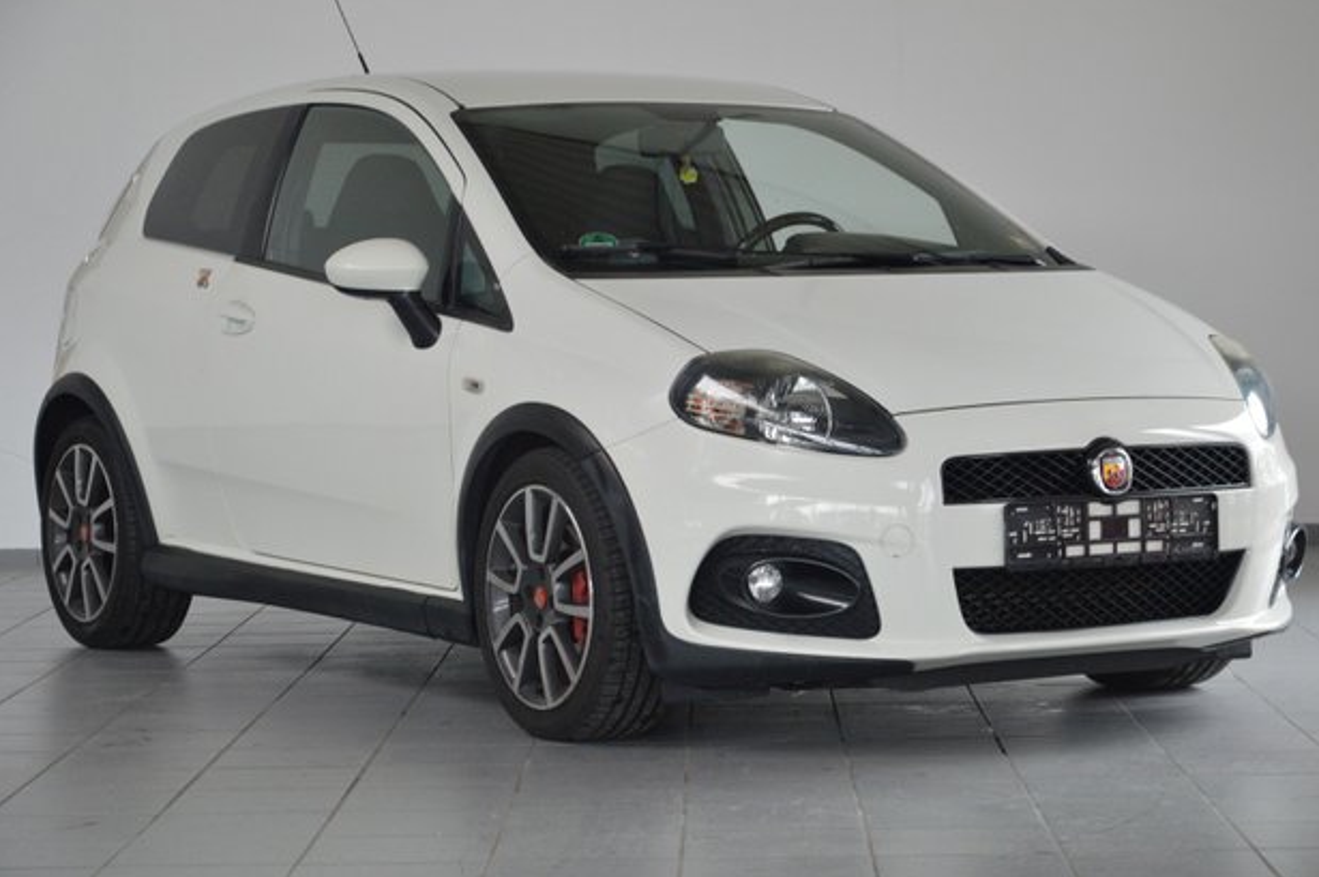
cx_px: 684
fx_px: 3771
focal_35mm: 103
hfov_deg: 19.8
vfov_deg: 13.3
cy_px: 431
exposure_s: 1/60
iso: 1250
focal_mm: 66
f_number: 5.3
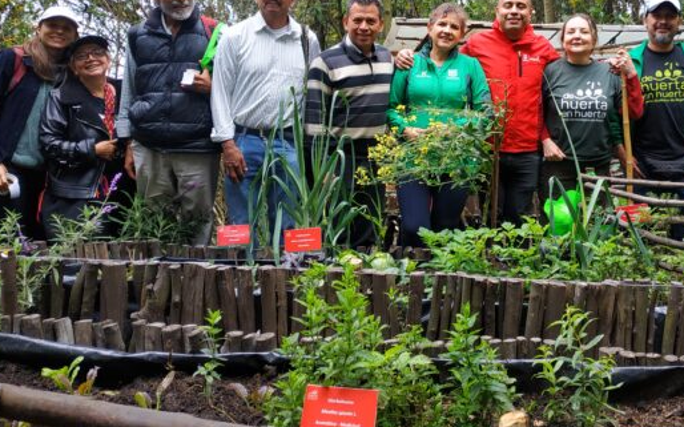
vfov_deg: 33.0
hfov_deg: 50.4
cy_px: 118
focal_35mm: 38
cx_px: 470
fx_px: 708
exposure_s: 1/289
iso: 250
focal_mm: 3.94
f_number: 1.9
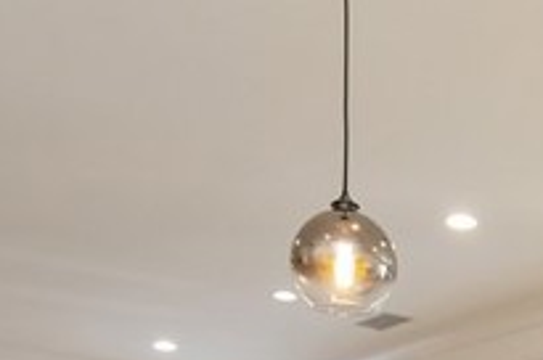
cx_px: 583
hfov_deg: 26.8
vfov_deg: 16.4
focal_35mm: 70
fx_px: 1054
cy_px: 639
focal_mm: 14
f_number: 4
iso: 360
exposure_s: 1/60
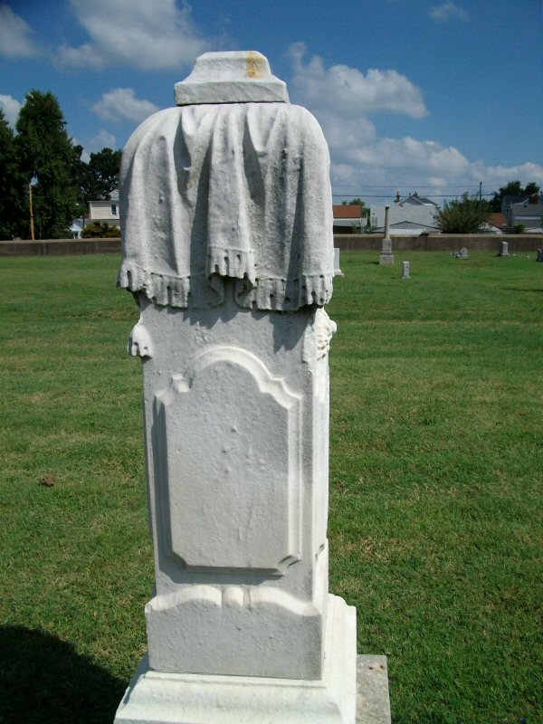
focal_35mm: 32
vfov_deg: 56.8
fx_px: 669
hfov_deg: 44.2
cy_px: 362
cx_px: 272
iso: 80
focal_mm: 5.7
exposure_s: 1/633
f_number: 5.5
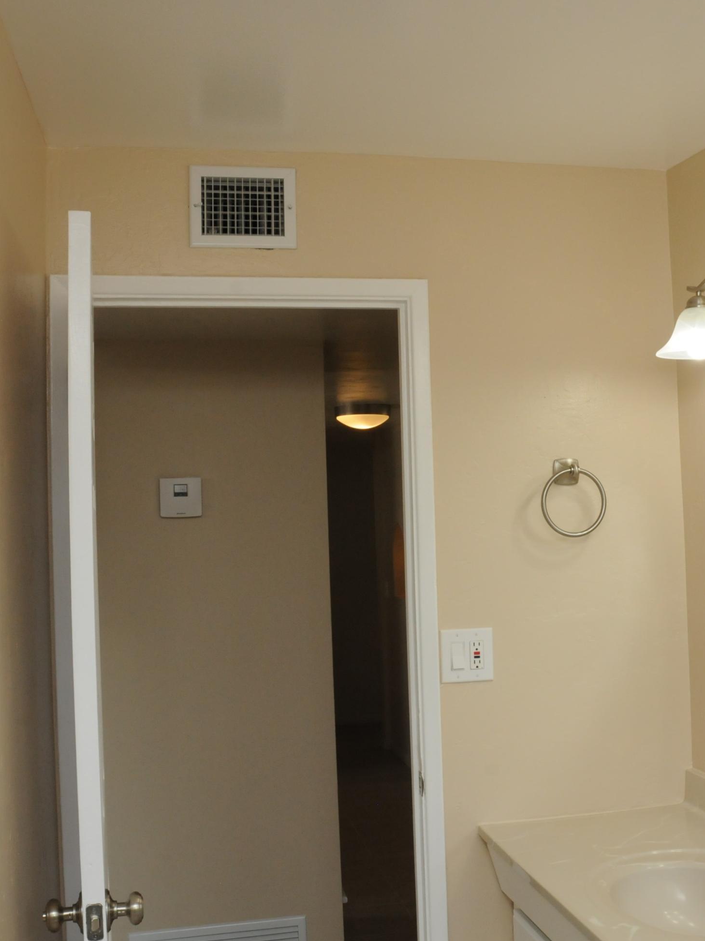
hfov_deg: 35.8
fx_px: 1087
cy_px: 466
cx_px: 423
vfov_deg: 46.8
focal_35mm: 40
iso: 800
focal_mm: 18
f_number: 13
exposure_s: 1/60
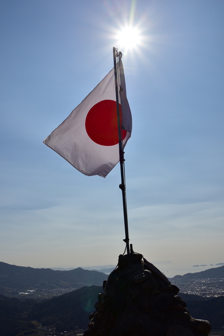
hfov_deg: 37.9
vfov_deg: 54.4
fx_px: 327
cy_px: 168
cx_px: 112
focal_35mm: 35
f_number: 14
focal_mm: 35
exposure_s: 1/800
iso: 200
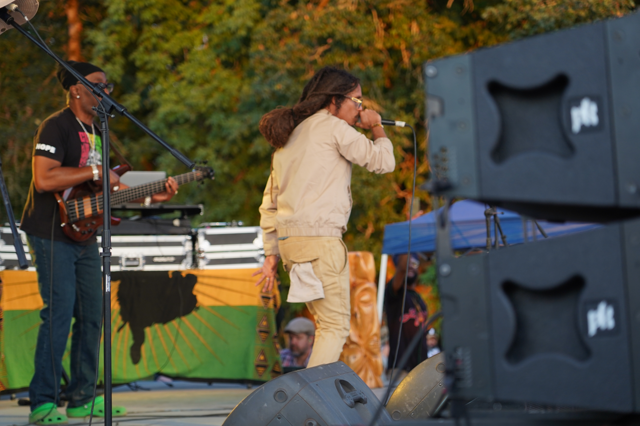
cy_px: 213
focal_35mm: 105
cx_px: 320
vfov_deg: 13.0
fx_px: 1867
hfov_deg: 19.5
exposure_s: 1/160
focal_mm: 105
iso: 640
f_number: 4
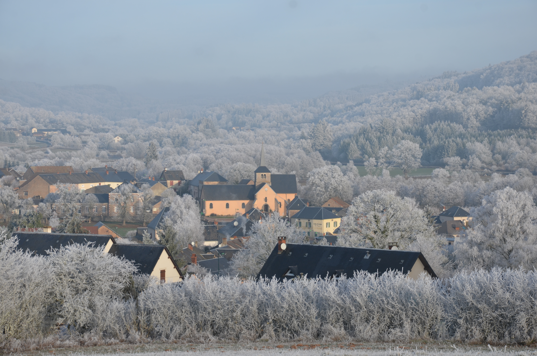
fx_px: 1675
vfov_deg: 12.1
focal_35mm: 112
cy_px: 178
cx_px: 268
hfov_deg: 18.2
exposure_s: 1/250
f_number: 8
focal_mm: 75
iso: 125
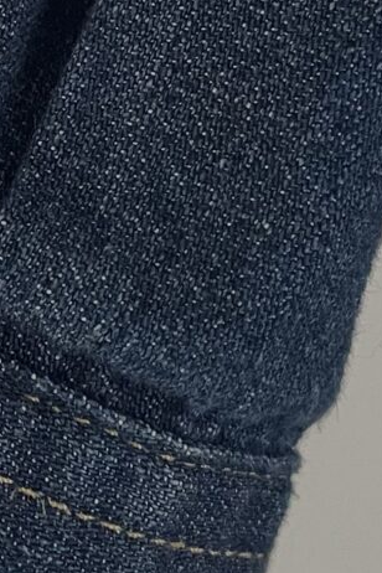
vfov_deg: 16.8
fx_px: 1910
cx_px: -67
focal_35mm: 120
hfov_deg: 11.2
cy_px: 51
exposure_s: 1/60
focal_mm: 4.2
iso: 160
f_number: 1.6
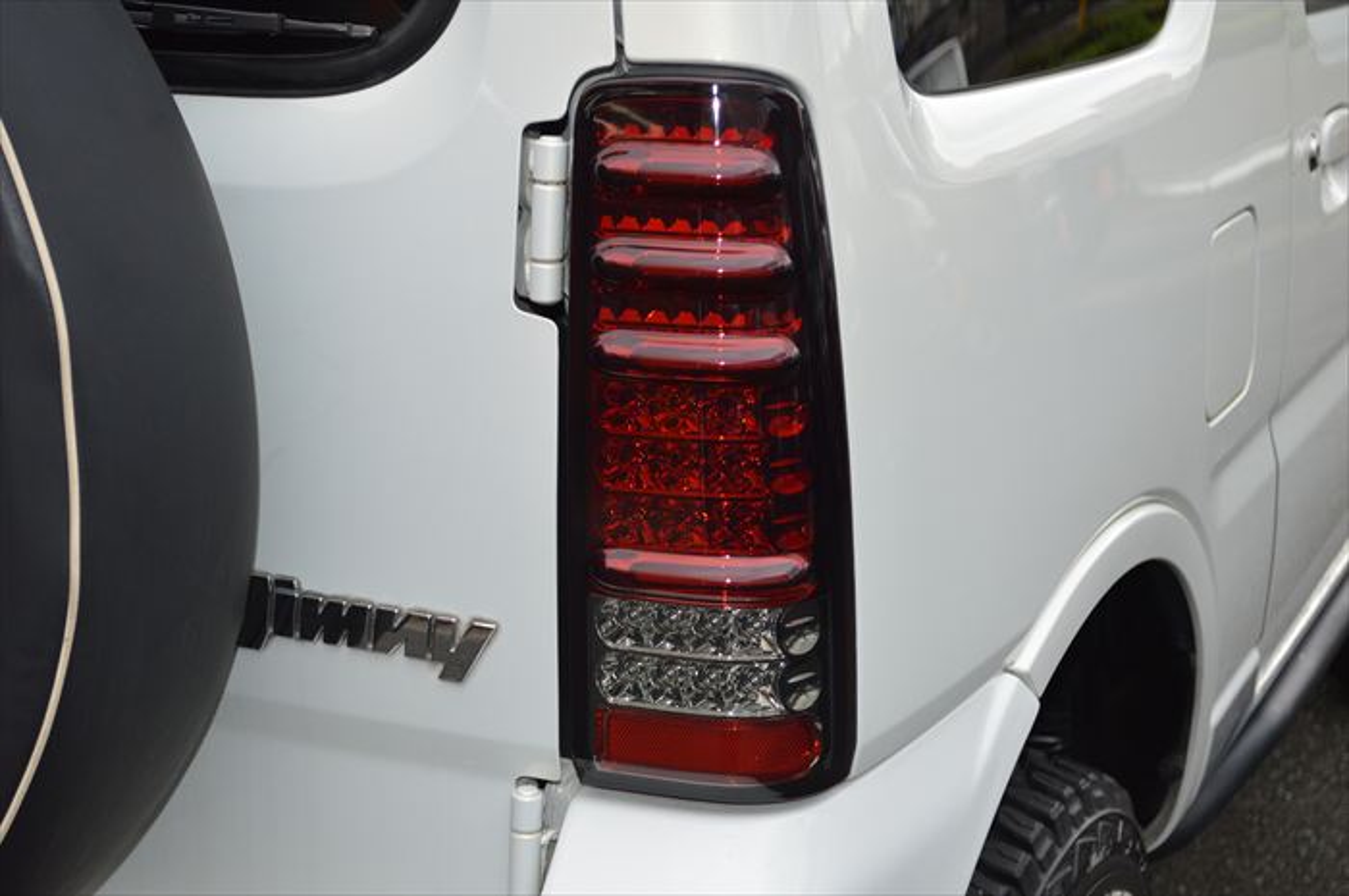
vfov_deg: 22.6
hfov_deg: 33.4
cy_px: 448
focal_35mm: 60
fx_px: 2246
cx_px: 674
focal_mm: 40
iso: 250
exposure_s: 1/125
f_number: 5.3
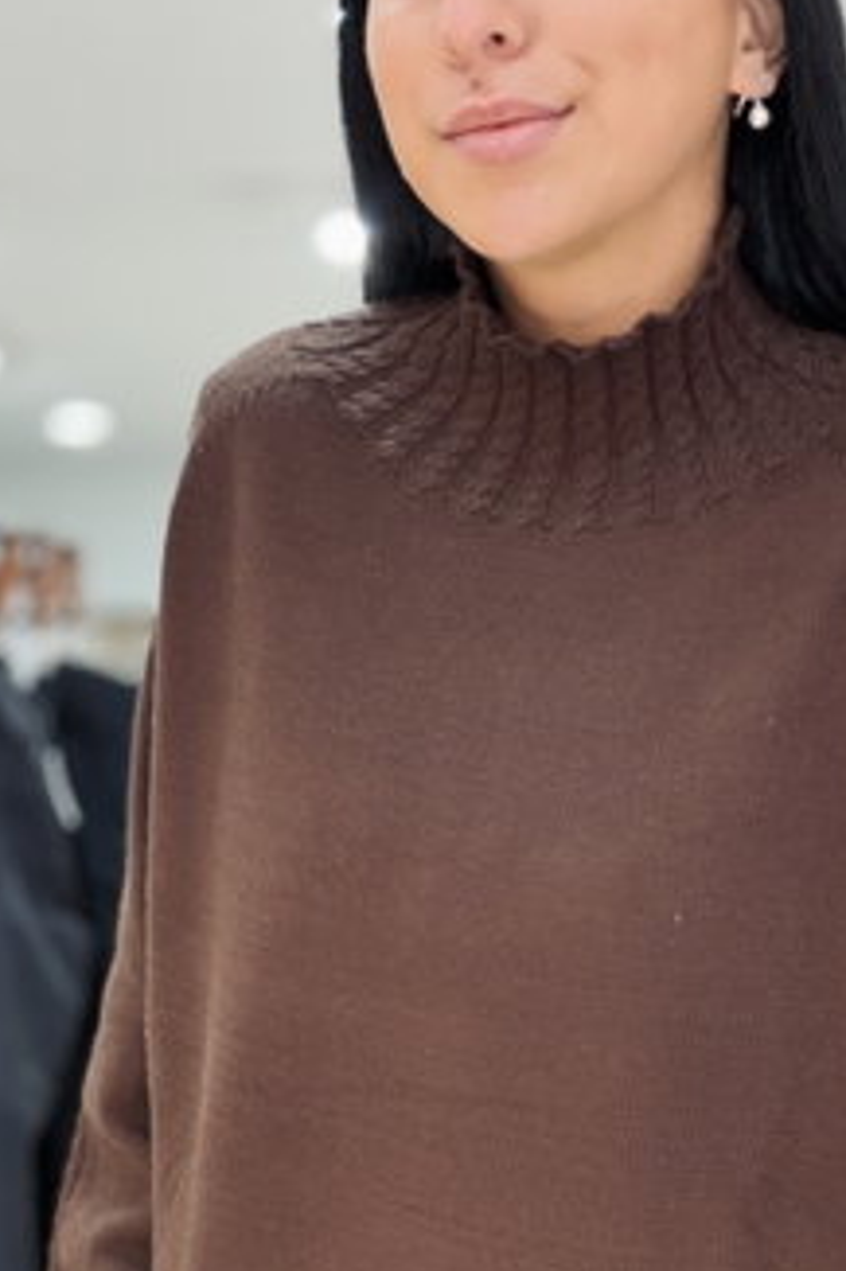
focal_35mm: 51
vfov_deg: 37.5
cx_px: 550
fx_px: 1800
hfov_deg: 26.3
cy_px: 1023
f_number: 1.9
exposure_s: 1/50
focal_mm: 2.71
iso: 100
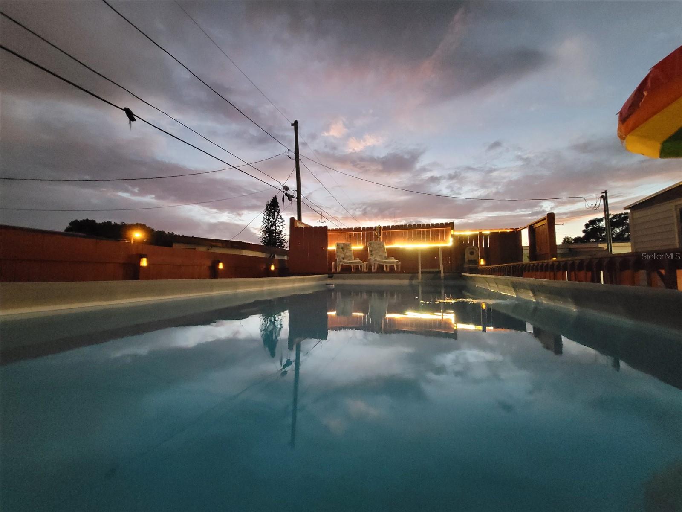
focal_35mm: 13
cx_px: 341
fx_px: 256
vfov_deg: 89.9
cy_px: 256
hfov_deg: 106.2
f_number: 2.2
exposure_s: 1/10
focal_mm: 2.2
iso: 2500
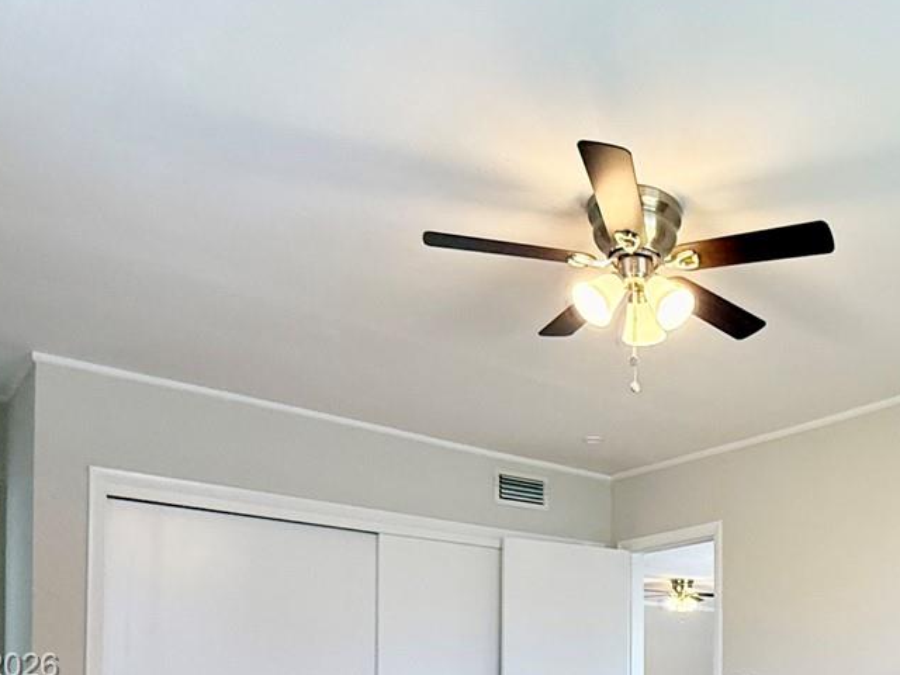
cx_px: 745
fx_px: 910
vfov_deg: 36.7
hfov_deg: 49.0
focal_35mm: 35
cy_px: 668
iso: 250
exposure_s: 1/120
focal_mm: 2.22
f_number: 2.2
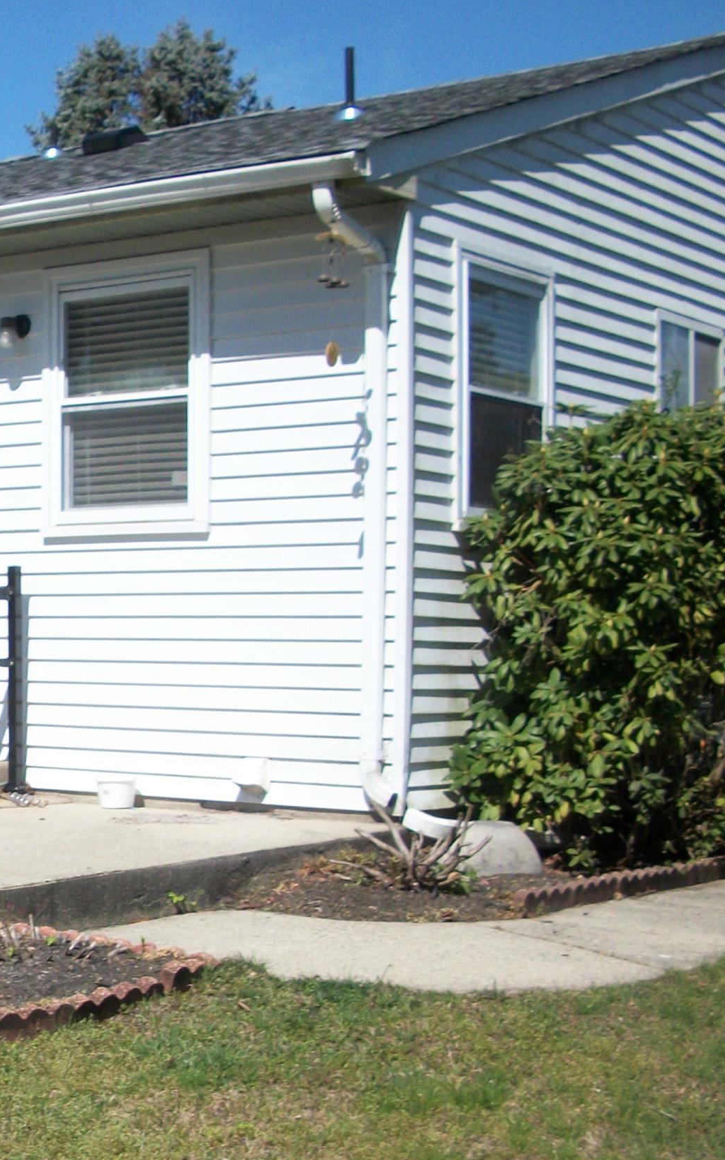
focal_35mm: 67
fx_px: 2118
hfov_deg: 18.1
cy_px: 730
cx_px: -234
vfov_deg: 30.5
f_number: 8.8
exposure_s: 1/200
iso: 80
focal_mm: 6.3
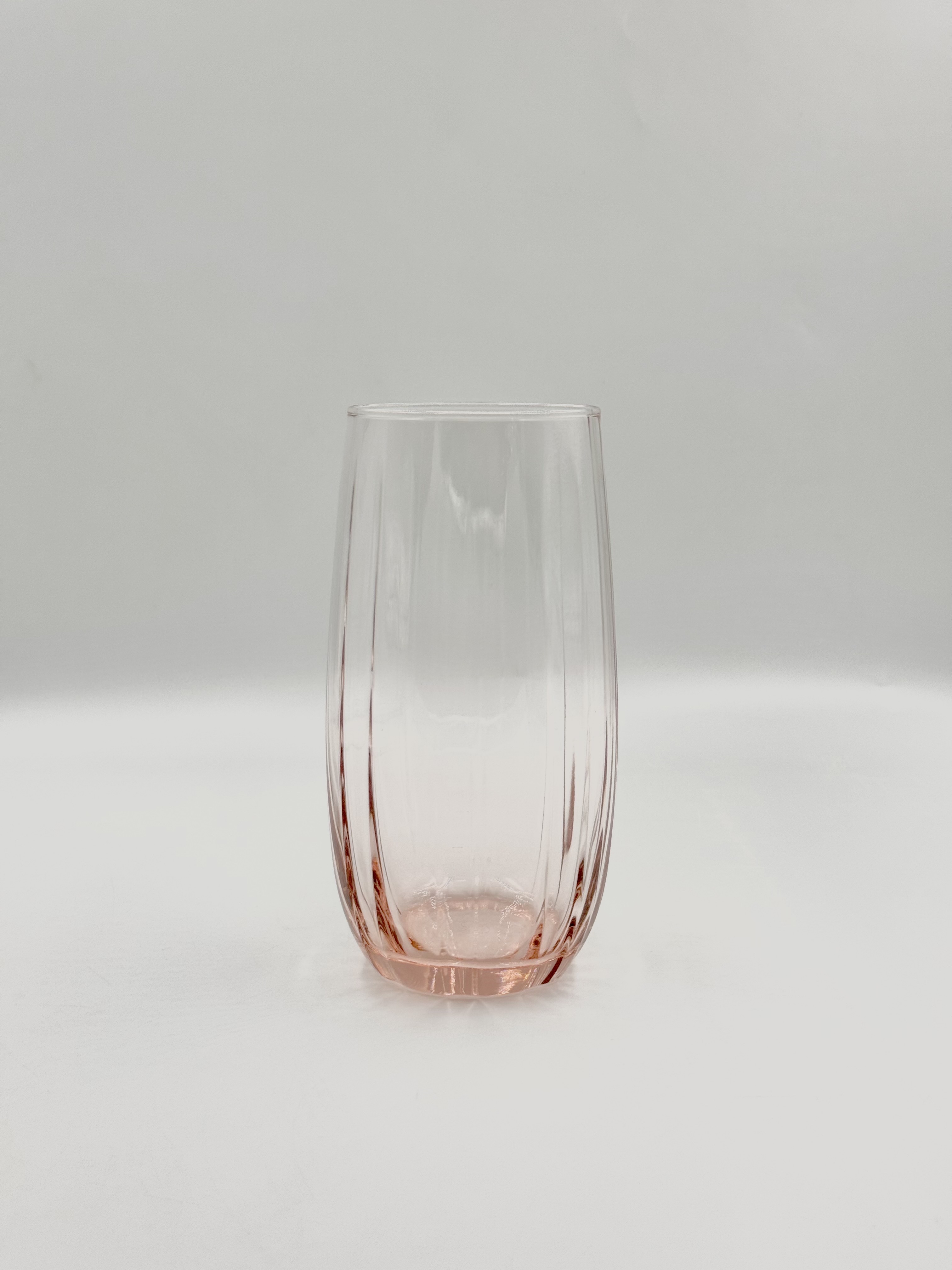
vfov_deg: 39.7
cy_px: 635
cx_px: 476
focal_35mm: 48
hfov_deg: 30.3
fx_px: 1760
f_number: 1.78
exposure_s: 1/1094
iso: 64
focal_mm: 6.76
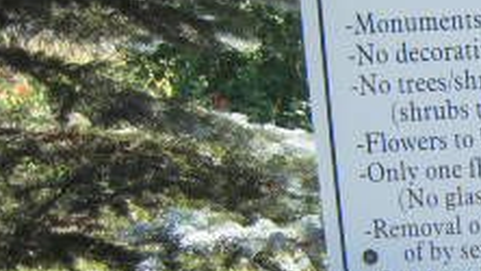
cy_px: 321
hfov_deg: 21.1
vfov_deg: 13.4
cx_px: 682
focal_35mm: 88
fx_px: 1123
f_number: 2.7
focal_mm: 5
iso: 100
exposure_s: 1/250
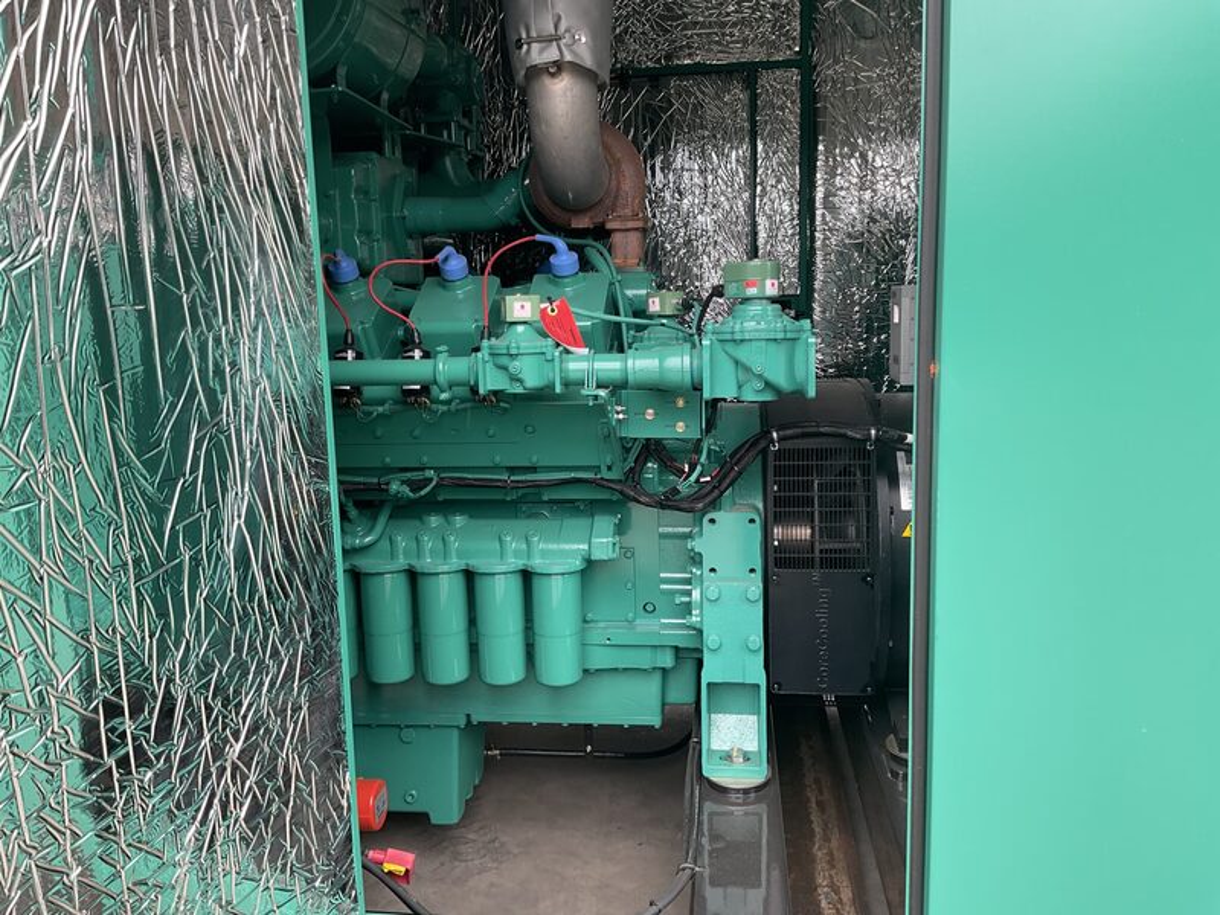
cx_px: 610
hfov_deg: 61.7
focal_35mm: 29
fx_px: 1022
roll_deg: +1.5
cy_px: 458
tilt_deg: -6.2
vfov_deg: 48.2
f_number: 1.8
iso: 16
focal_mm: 3
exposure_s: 1/149
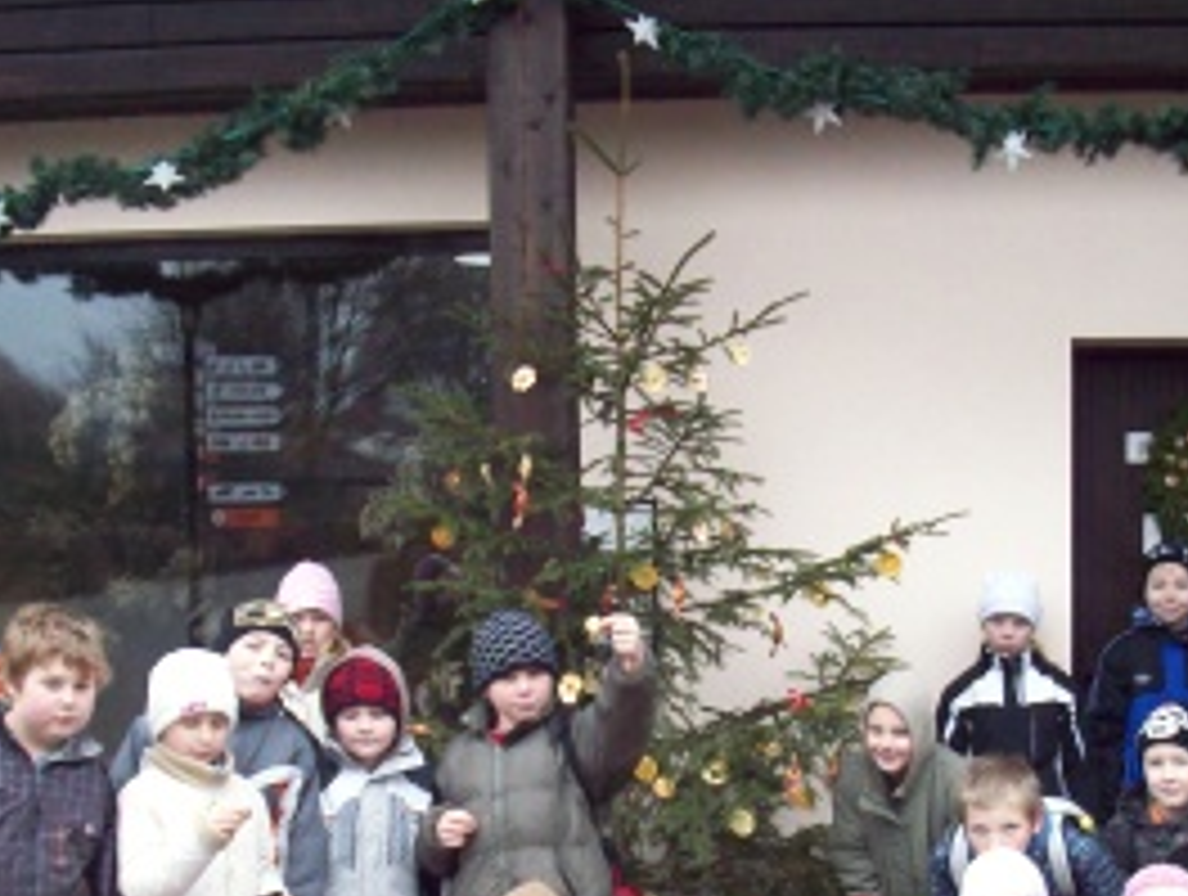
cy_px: 720
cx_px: 688
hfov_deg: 30.6
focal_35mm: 63
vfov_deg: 23.0
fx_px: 2166
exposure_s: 1/128
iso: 135
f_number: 2.8
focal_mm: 6.2
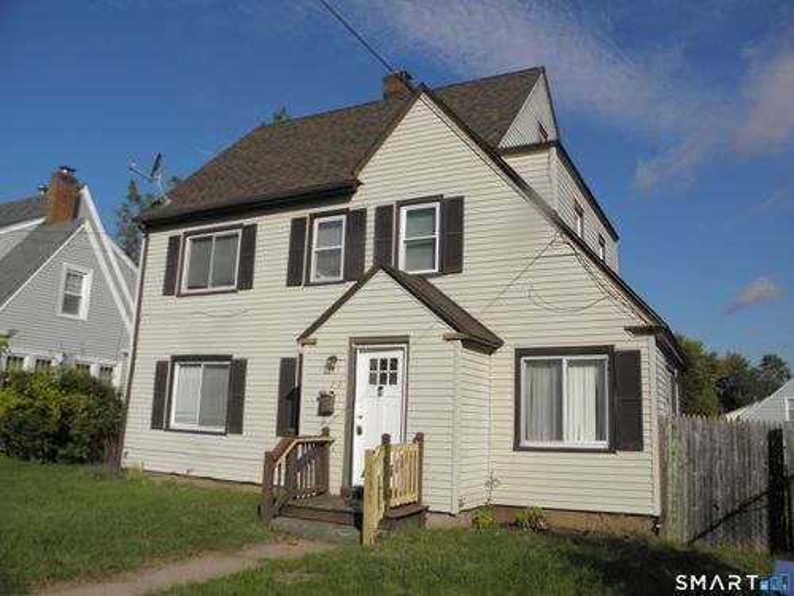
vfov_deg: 49.7
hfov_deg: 63.4
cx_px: 397
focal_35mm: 28
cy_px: 298
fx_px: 642
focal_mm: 5
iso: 100
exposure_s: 1/500
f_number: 7
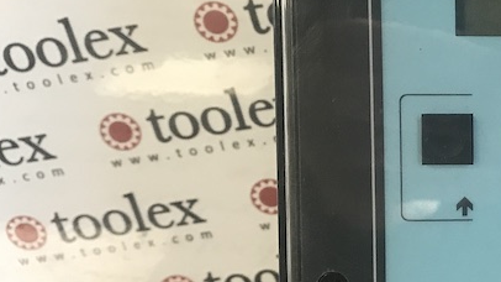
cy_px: 125
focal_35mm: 77
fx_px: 1023
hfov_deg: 25.4
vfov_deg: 15.7
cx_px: 558
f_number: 1.8
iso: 50
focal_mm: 3.99
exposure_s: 1/17
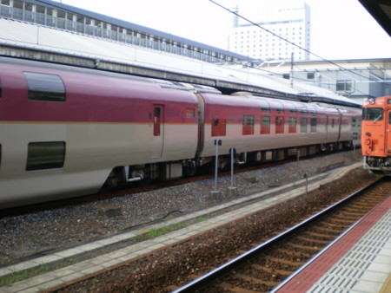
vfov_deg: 37.8
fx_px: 429
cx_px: 196
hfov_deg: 49.0
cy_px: 146
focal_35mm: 38
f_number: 3.1
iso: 80
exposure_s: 1/200
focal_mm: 6.3
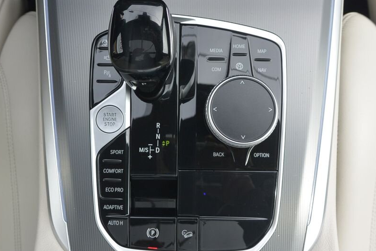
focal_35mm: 35
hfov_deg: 54.4
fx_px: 366
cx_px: 185
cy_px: 107
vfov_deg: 37.8
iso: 160
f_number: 4
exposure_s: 1/500
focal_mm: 10
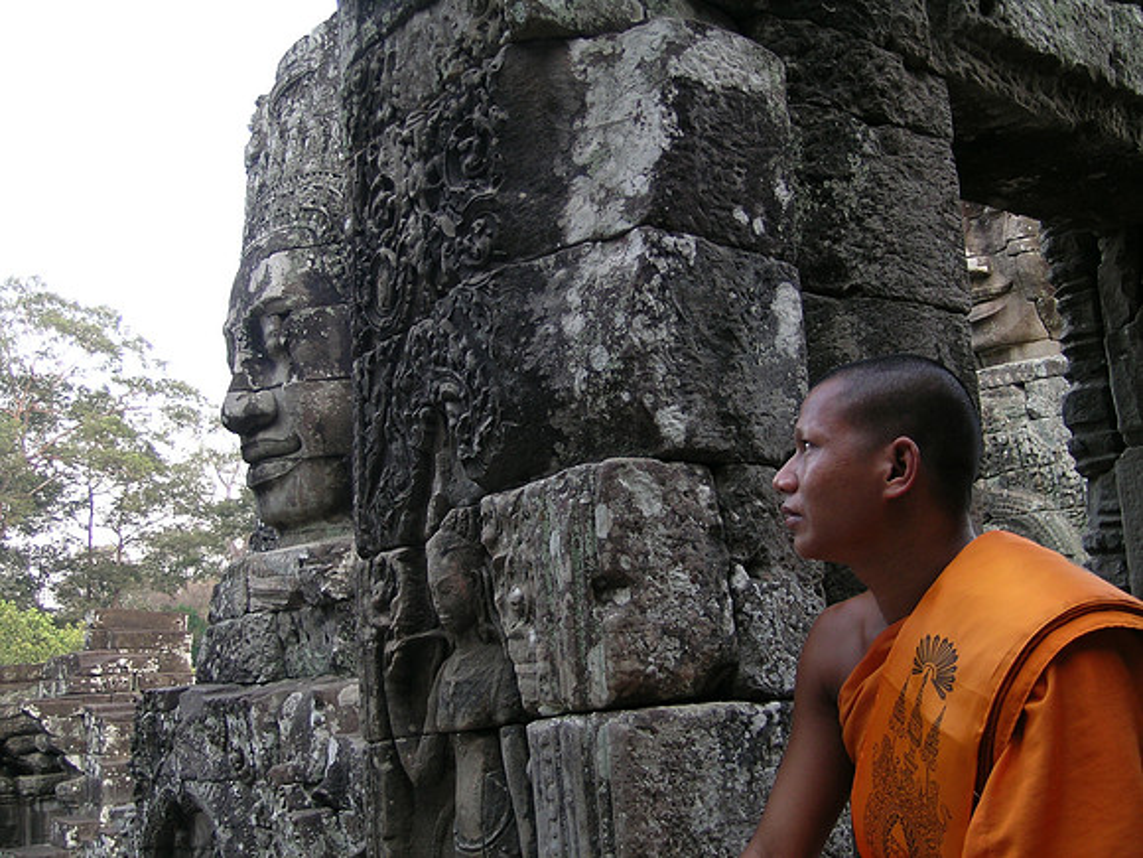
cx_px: 572
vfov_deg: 18.4
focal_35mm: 80
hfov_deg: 24.4
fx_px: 2642
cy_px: 429
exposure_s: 1/29.5
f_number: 3.1
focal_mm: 8
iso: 50
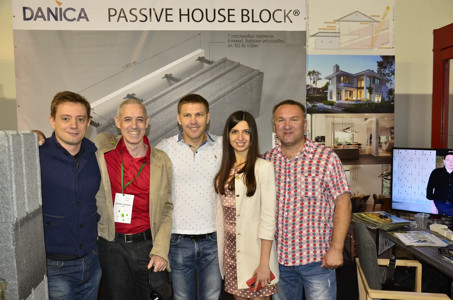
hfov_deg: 59.6
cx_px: 226
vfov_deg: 41.5
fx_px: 396
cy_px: 150
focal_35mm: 32
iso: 800
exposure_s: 1/60
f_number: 5
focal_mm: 21
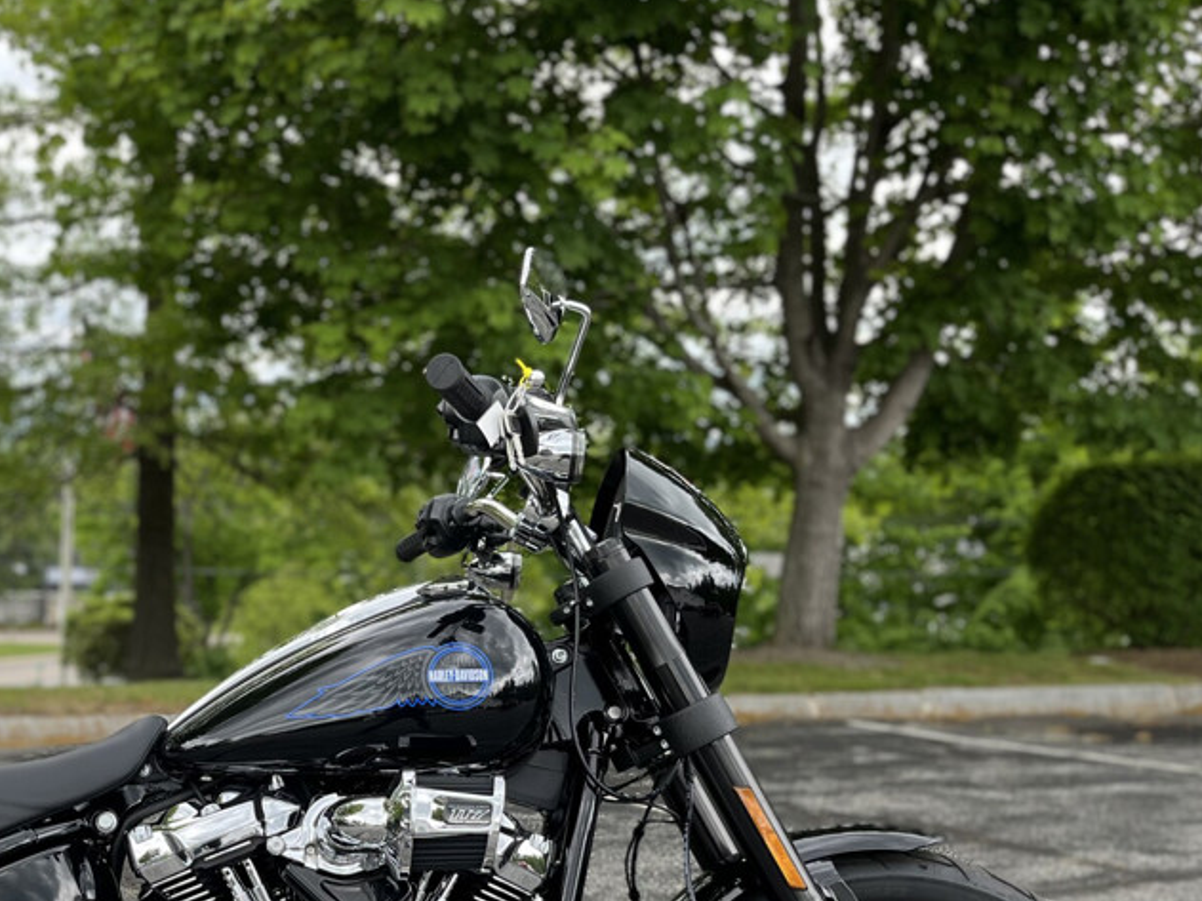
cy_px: 737
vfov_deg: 31.9
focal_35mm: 44
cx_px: 224
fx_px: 1528
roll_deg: -2.1
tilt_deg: -10.2
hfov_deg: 41.0
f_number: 1.6
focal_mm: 5.1
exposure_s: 1/400
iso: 50
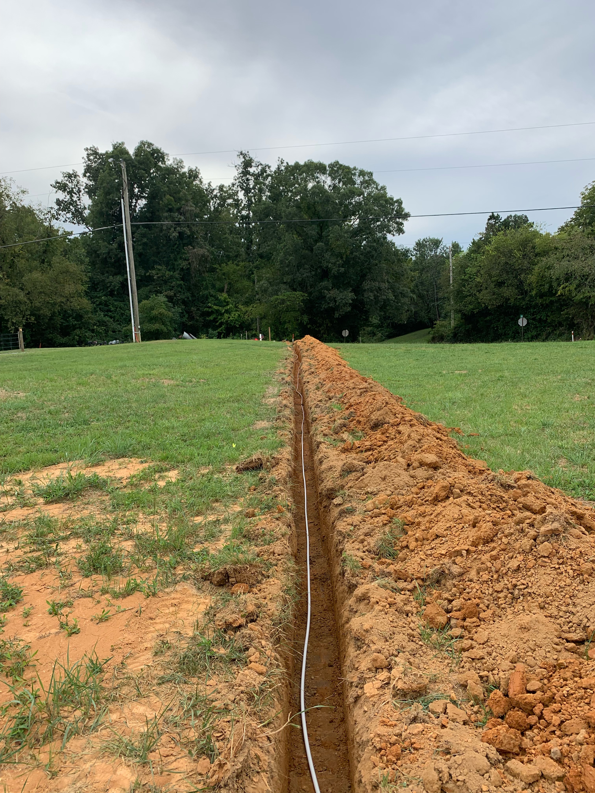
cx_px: 298
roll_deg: +3.6
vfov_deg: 67.3
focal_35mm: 26
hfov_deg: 53.1
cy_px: 396
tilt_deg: -6.7
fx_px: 596
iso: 25
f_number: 1.8
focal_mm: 4.25
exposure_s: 1/1314
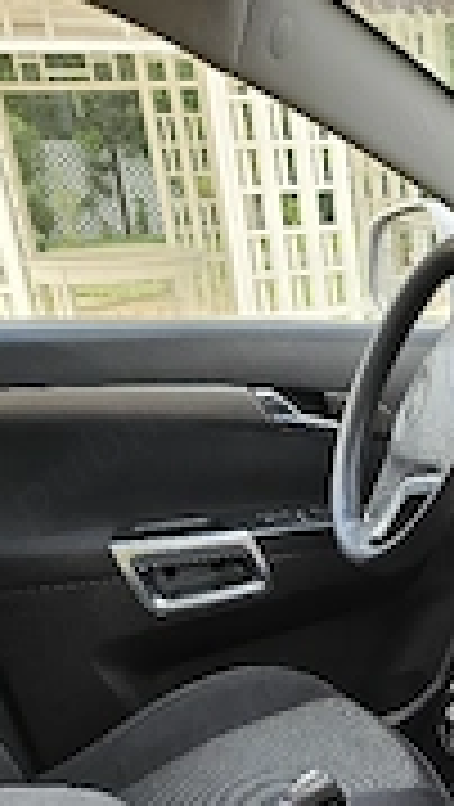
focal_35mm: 56
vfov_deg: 33.7
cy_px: 820
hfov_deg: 19.7
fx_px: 1196
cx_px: 593
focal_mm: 6.3
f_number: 1.7
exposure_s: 1/182
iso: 40
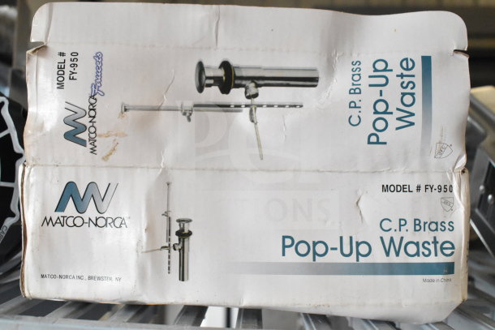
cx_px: 248
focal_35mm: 36
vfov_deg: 36.9
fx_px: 495
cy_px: 165
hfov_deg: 53.1
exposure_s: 1/1250
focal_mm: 24
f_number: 6.3
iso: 6400
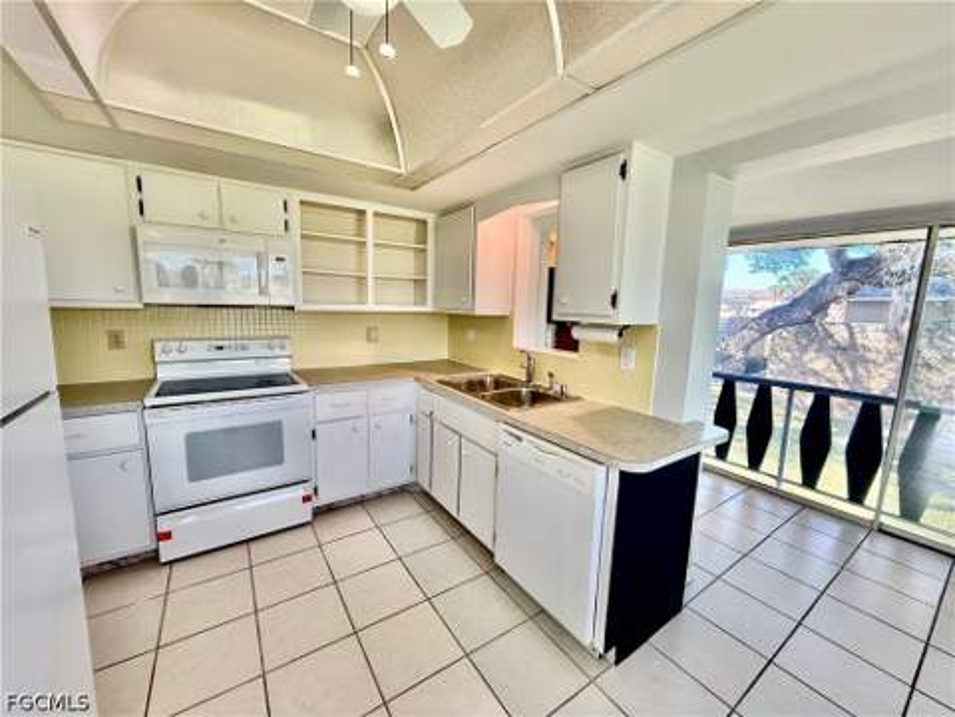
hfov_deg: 102.1
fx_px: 386
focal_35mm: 14
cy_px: 358
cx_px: 478
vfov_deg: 85.7
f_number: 2.2
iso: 125
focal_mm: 2.22
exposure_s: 1/120
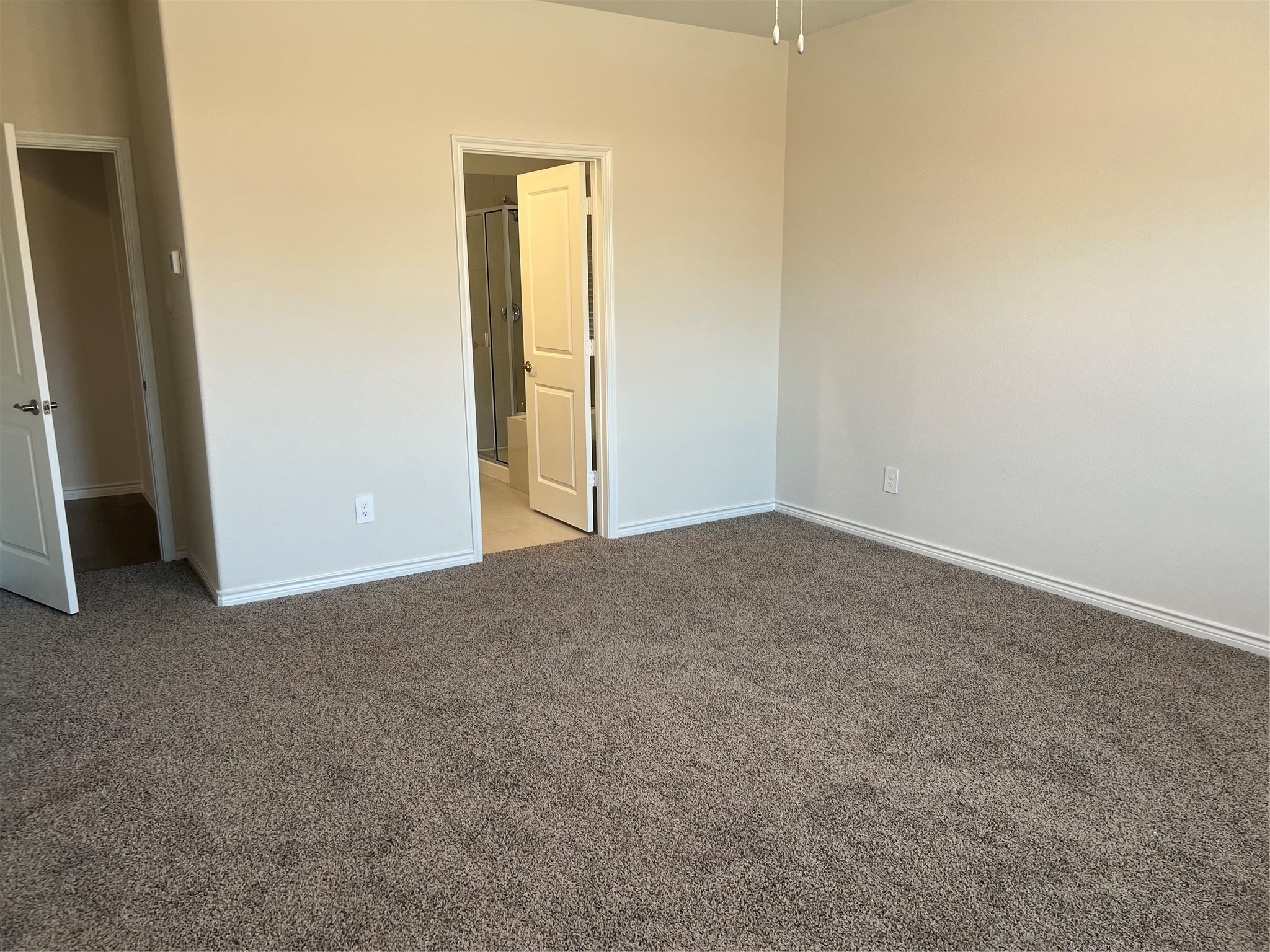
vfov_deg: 53.1
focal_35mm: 26
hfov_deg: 67.3
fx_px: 954
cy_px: 476
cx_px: 635
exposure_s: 1/120
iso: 125
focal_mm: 5.7
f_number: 1.5
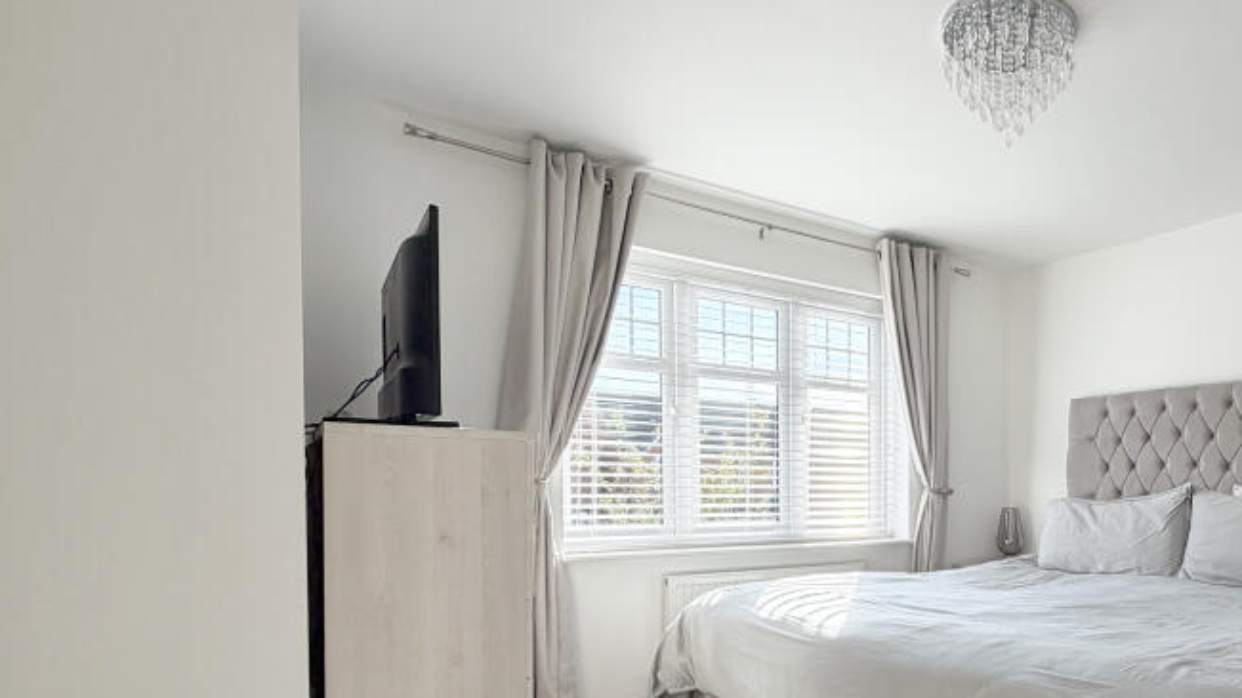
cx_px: 967
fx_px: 790
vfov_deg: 46.3
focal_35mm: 24
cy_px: 505
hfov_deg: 69.9
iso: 50
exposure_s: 1/229
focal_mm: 2.22
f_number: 2.2
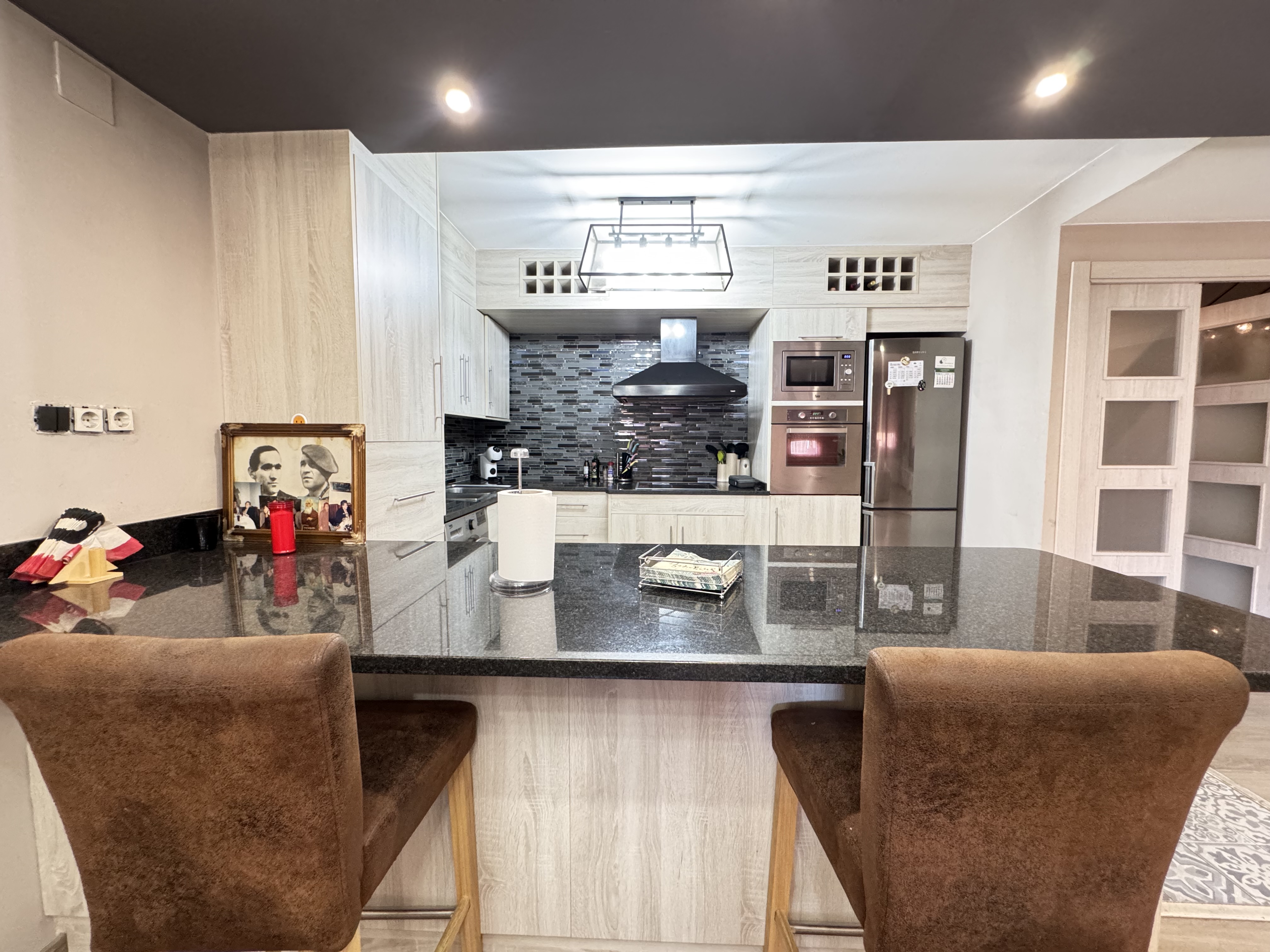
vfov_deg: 85.7
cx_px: 635
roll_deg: +0.5
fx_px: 514
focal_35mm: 14
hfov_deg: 102.1
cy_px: 476
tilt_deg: -4.5
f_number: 2.2
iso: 640
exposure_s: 1/50
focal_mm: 2.22
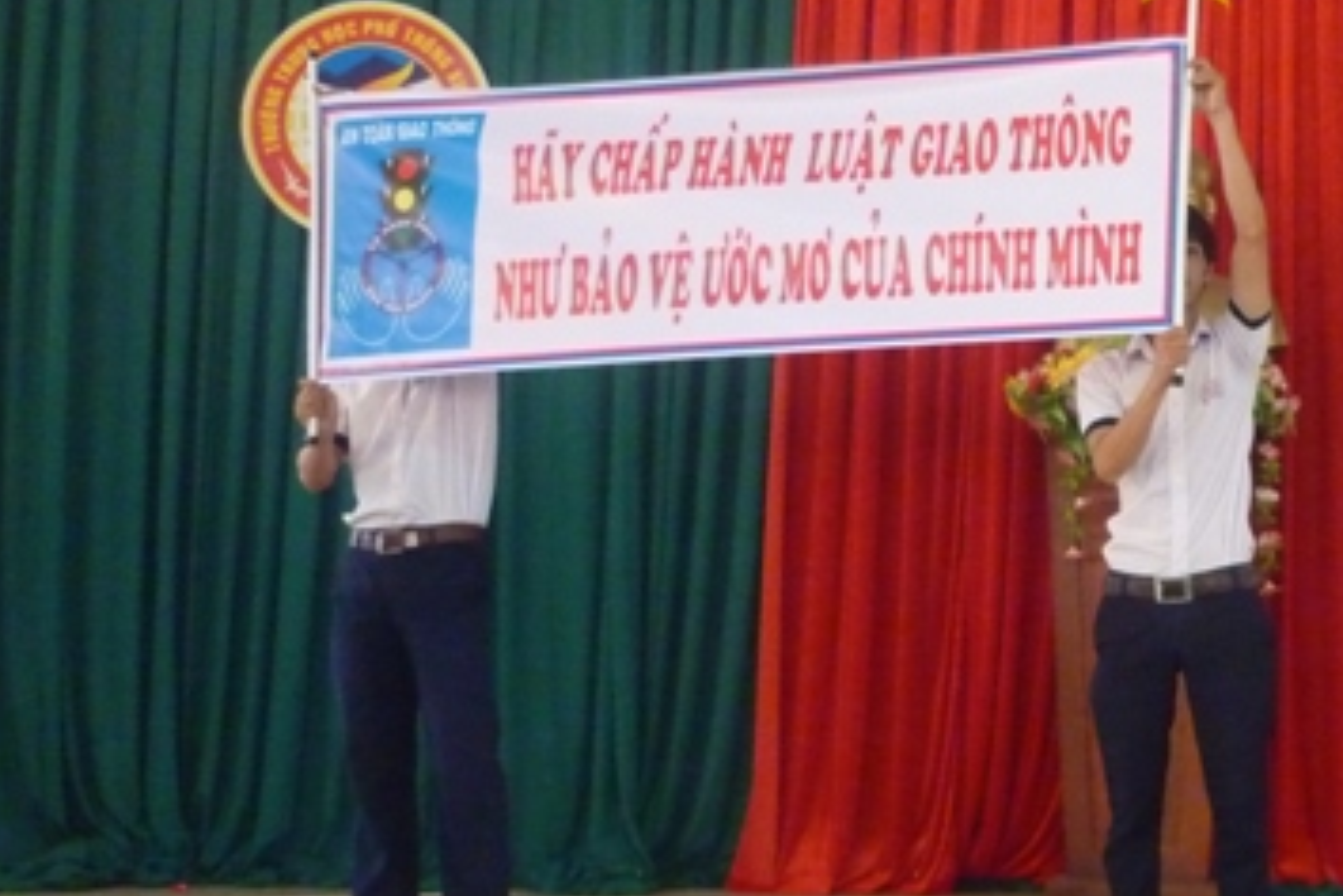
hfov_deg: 31.1
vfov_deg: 21.9
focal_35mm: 62
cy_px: 368
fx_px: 2313
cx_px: 1180
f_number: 2.8
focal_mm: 5.5
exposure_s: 1/50
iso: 800
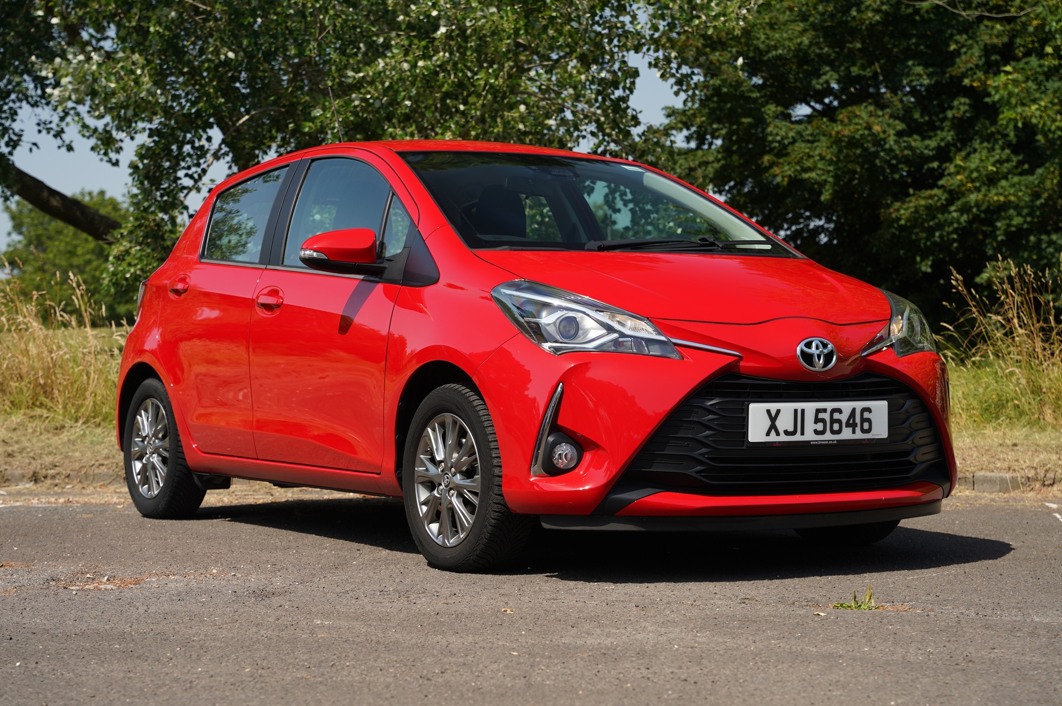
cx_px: 531
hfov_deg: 30.1
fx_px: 1978
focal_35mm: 67
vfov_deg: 20.2
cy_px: 353
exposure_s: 1/250
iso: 100
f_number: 4.5
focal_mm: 67.1
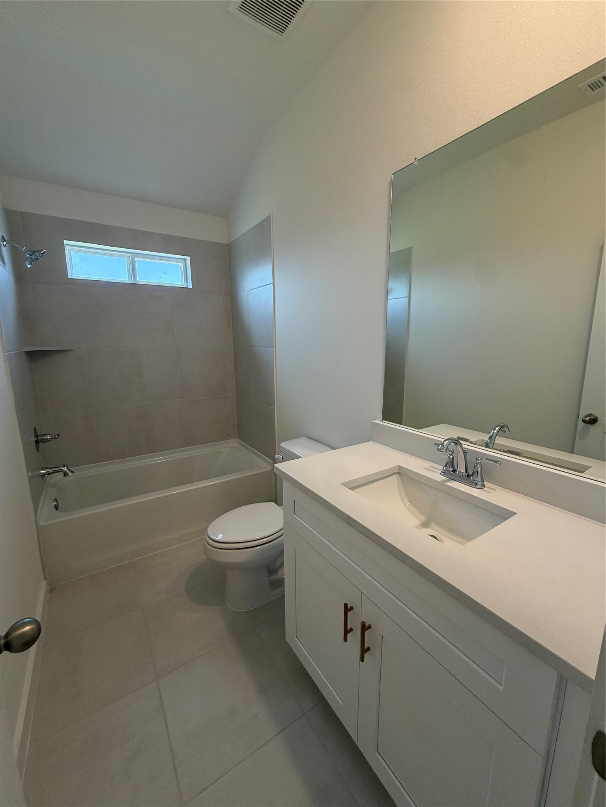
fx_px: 327
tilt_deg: -10.7
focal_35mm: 14
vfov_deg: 102.1
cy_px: 404
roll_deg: +0.2
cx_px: 303
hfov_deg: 85.7
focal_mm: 2.22
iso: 200
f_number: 2.2
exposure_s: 1/120
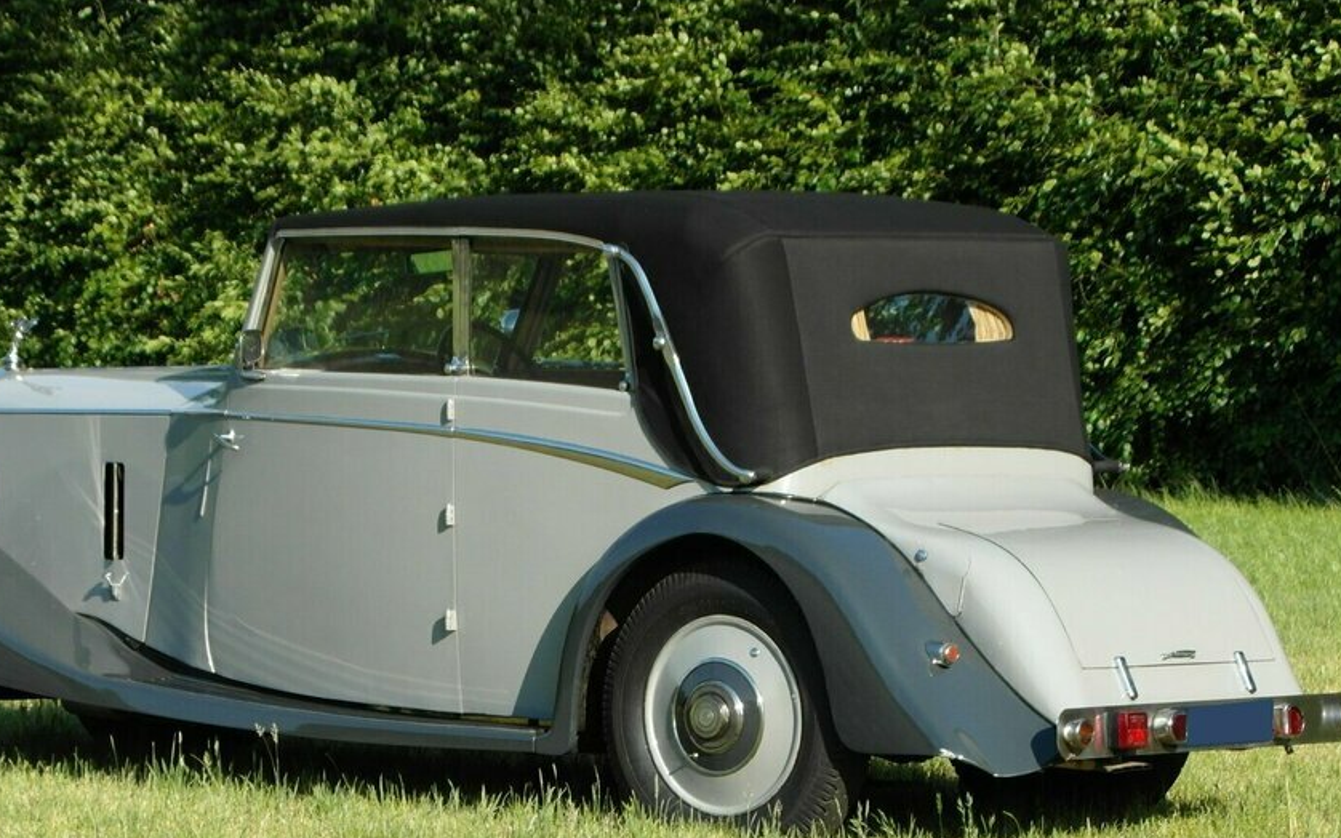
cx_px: 504
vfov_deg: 7.6
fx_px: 6323
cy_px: 565
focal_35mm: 173
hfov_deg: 12.1
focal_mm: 20.3
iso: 100
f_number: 4
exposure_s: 1/500
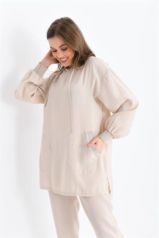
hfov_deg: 24.6
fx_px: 364
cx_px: 80
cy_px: 119
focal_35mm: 55
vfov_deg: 36.2
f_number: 6.3
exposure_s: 1/125
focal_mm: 55
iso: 200
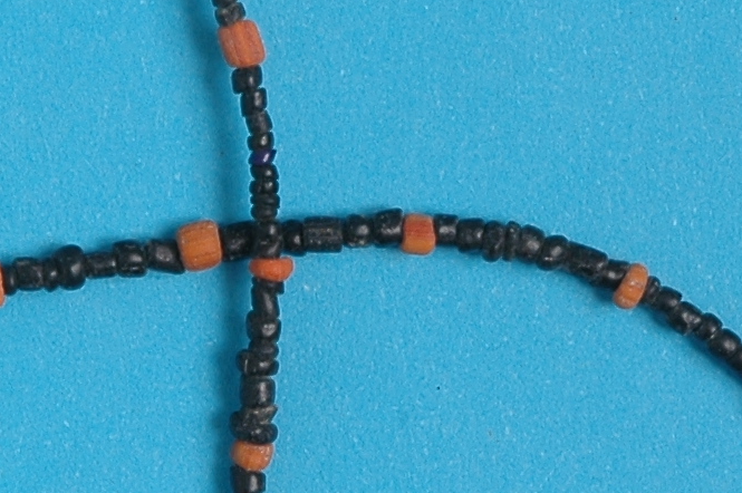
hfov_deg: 5.8
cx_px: 51
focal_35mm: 353
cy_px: 413
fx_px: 7268
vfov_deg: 3.9
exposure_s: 1/6
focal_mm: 52
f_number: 22
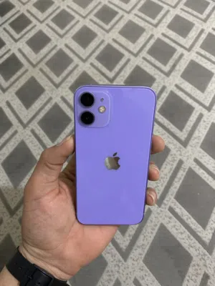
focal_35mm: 26
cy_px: 143
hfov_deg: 53.1
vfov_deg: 67.3
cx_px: 108
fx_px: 215
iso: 400
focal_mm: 4.25
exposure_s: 1/55
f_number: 1.8
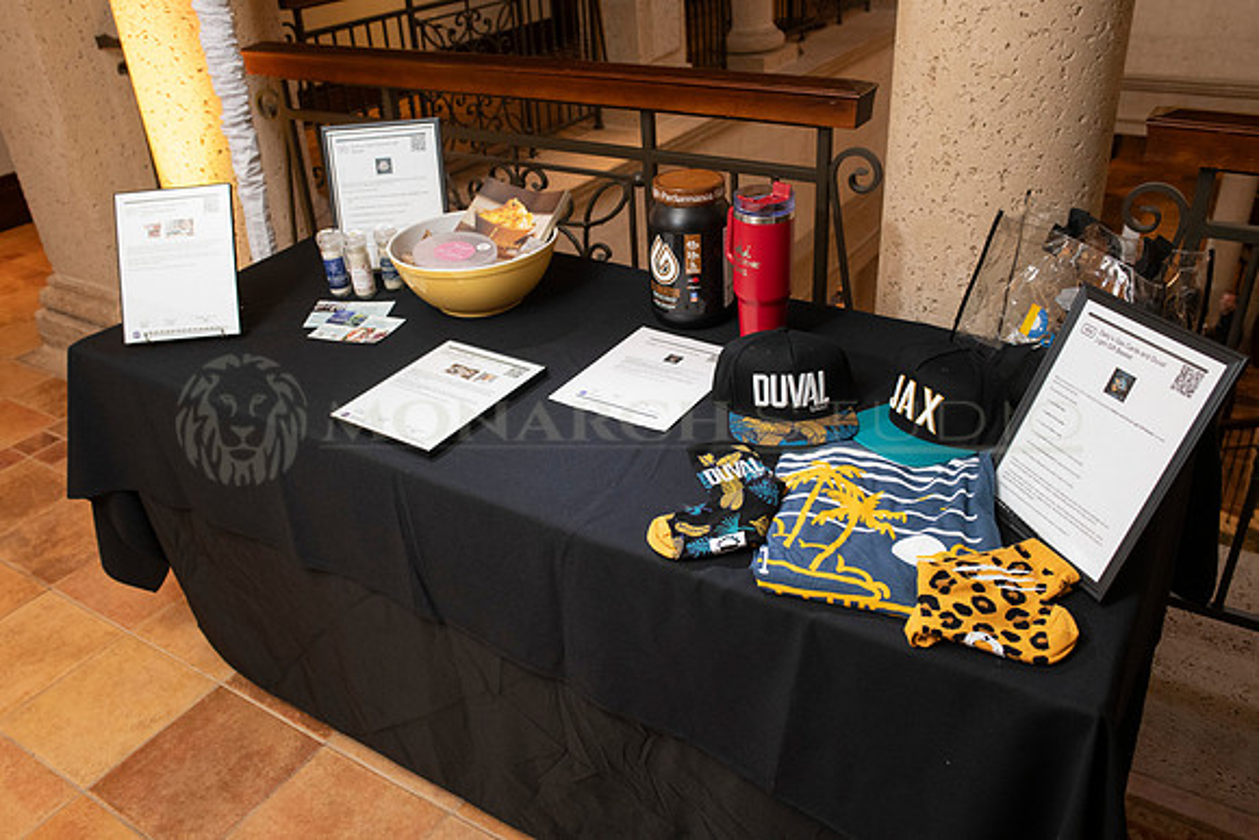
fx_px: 979
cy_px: 420
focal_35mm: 28
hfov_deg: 65.5
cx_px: 630
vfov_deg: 46.4
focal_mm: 28
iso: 3200
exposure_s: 1/80
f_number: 6.3
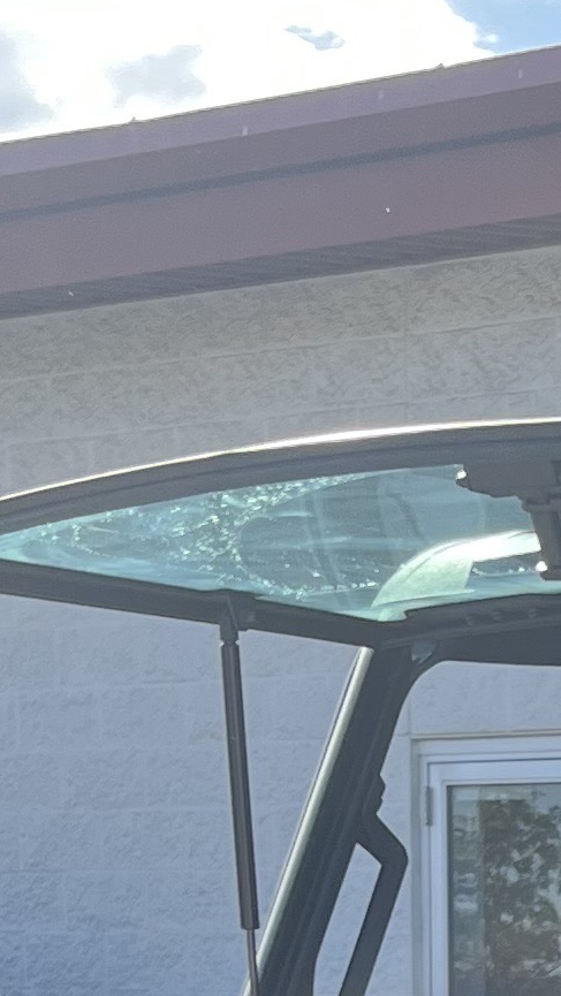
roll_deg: -1.1
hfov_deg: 8.8
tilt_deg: -9.5
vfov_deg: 14.7
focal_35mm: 132
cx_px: 1034
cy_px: 1662
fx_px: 3488
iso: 50
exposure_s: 1/1175
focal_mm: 5.1
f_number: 1.6
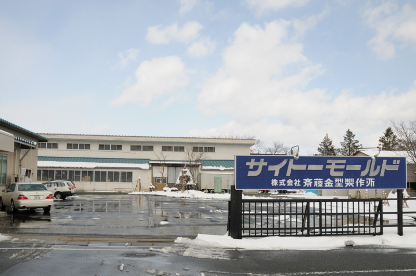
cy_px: 138
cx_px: 208
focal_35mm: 36
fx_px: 415
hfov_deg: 53.2
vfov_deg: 36.8
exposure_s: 1/250
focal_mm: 24
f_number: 13
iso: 200
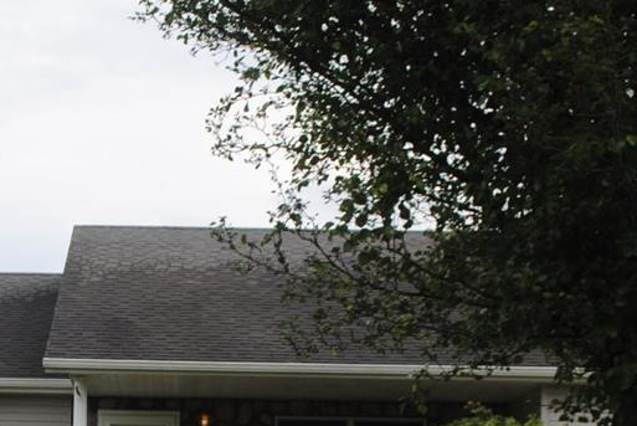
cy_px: 485
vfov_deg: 11.8
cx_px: 197
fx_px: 2019
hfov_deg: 17.9
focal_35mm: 114
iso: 100
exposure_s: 1/200
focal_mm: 26
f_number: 7.1
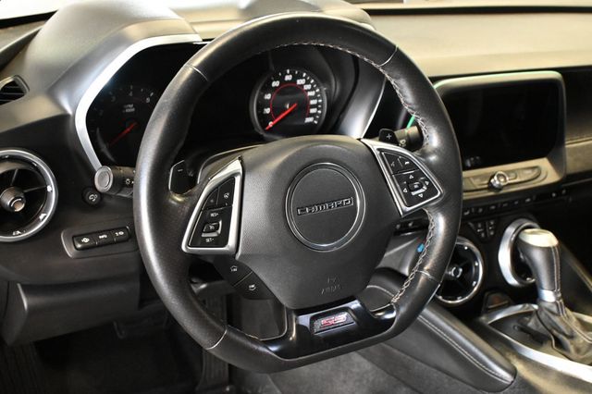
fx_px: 740
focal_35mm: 45
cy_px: 197
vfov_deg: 29.8
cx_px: 296
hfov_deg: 43.6
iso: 6400
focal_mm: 30
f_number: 4.8
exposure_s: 1/60
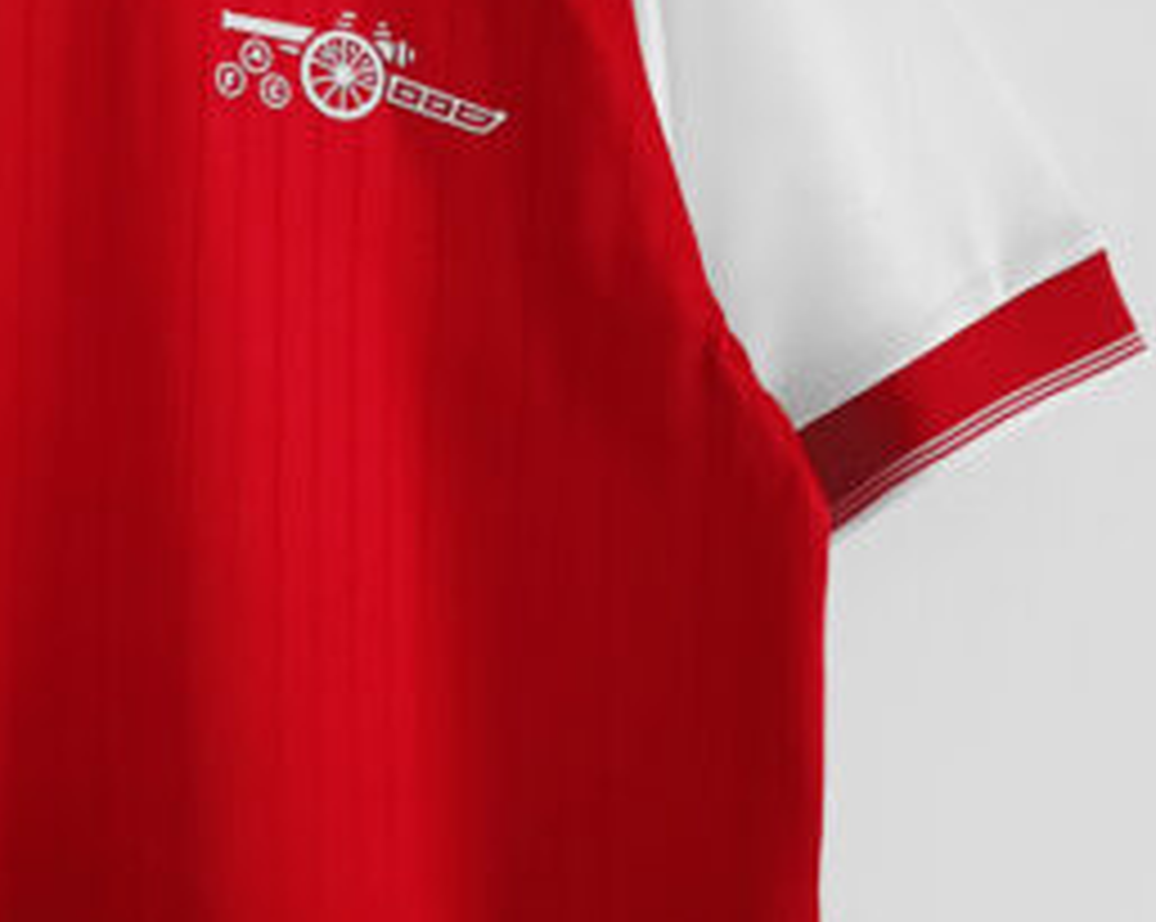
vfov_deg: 20.2
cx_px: -72
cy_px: -22
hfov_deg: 24.6
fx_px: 2495
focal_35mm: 73
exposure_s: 1/50
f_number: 1.8
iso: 250
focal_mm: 5.58
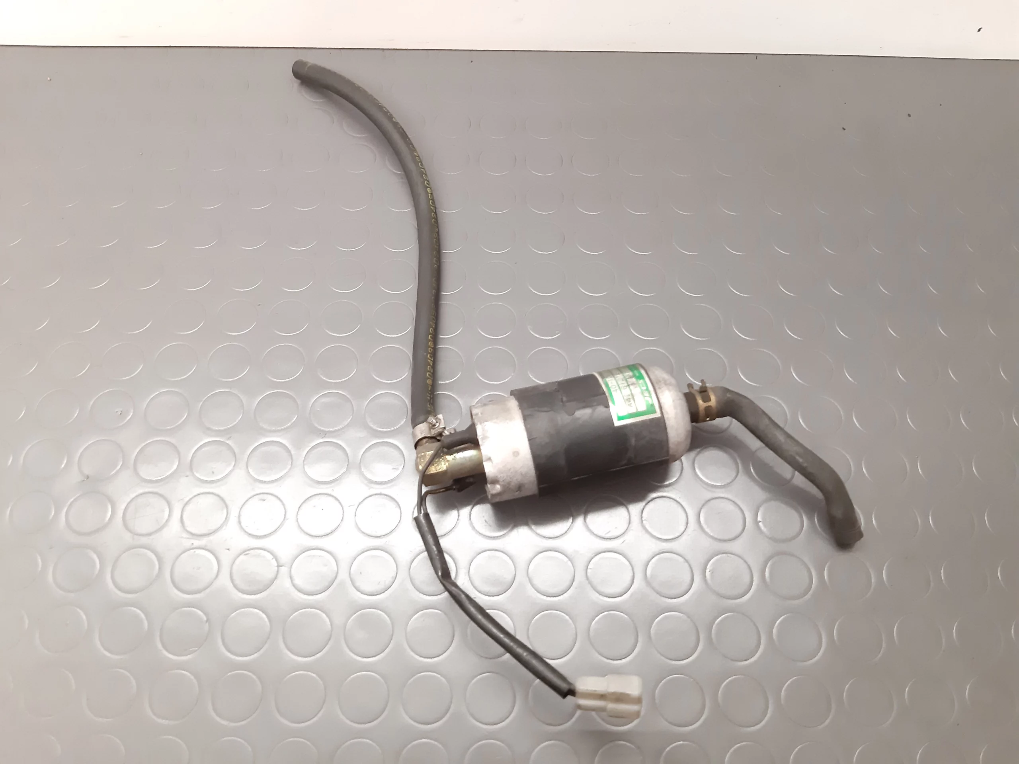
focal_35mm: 27
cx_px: 510
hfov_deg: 65.3
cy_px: 382
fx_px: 795
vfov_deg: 51.4
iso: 320
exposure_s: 1/25
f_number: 1.7
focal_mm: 3.93
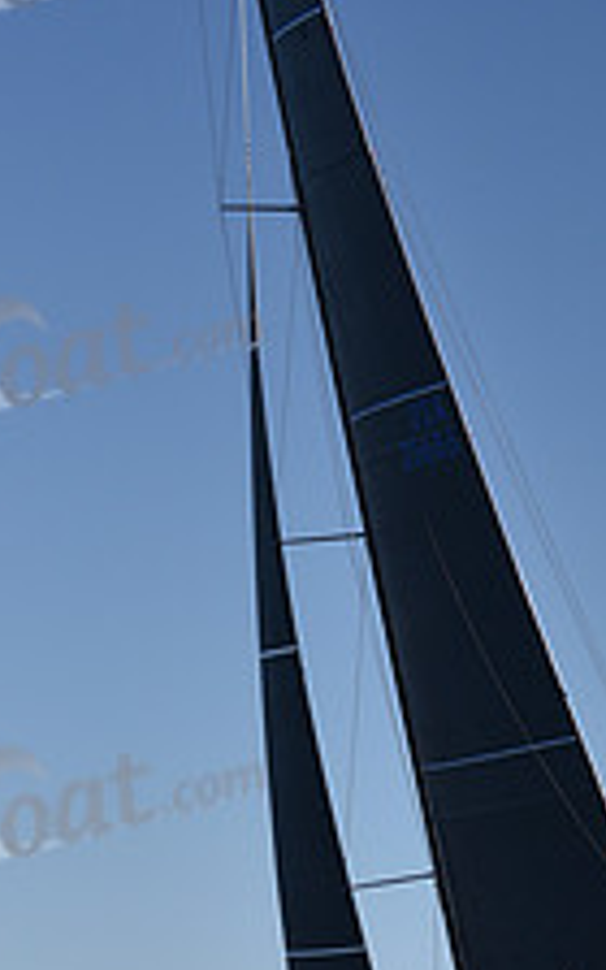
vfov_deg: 11.3
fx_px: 4889
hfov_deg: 7.1
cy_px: 554
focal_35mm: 185
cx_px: 491
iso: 200
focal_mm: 70
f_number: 4
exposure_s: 1/1000
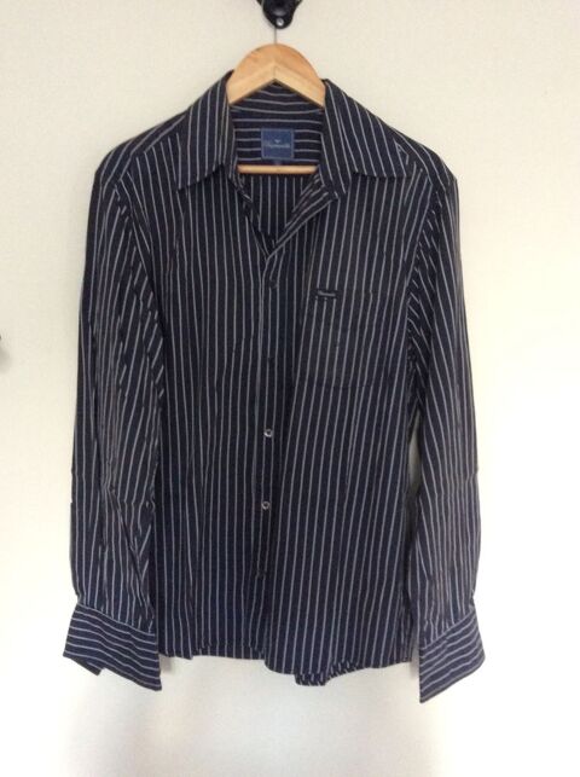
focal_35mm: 32
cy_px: 388
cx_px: 290
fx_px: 717
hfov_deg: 44.0
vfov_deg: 56.9
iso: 320
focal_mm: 3.3
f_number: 2.4
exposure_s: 1/17
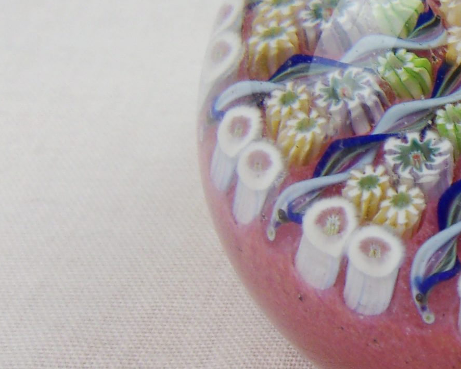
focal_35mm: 79
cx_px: 595
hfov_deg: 21.8
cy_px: 129
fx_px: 1078
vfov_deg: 19.4
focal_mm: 5.1
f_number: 3.9
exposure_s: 1/45
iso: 80
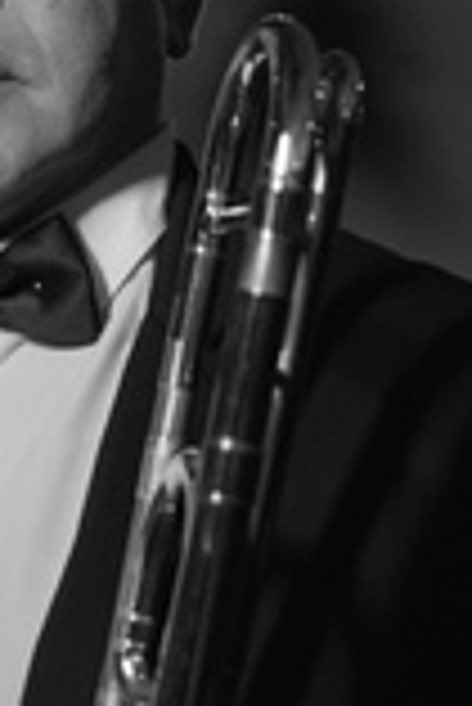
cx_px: -139
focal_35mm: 324
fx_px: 6358
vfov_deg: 6.4
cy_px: 310
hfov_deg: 4.2
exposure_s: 1/200
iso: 4000
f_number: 1.8
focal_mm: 85
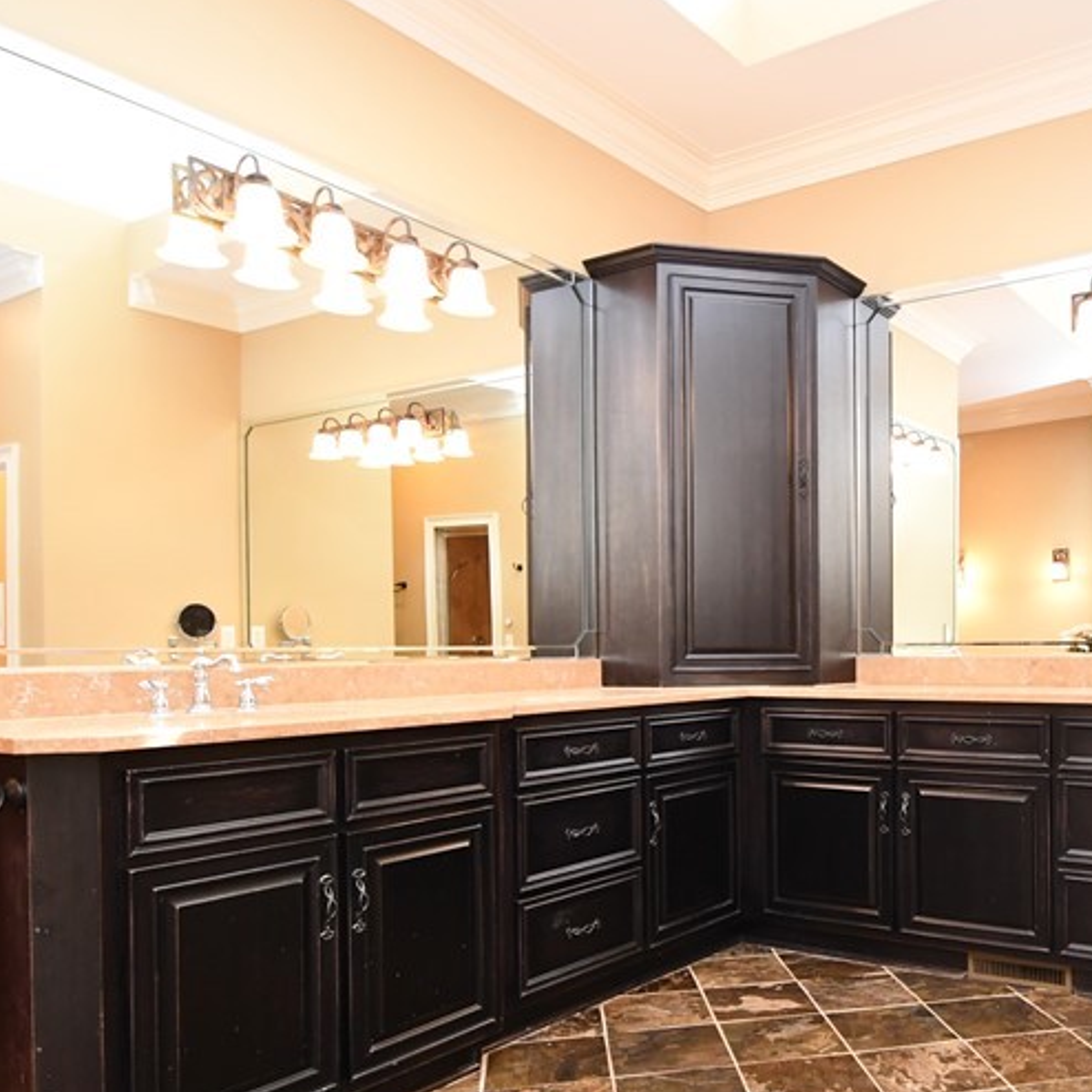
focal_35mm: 28
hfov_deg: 54.2
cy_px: 645
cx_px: 838
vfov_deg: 56.9
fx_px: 999
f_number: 4
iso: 1600
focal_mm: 10
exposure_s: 1/60
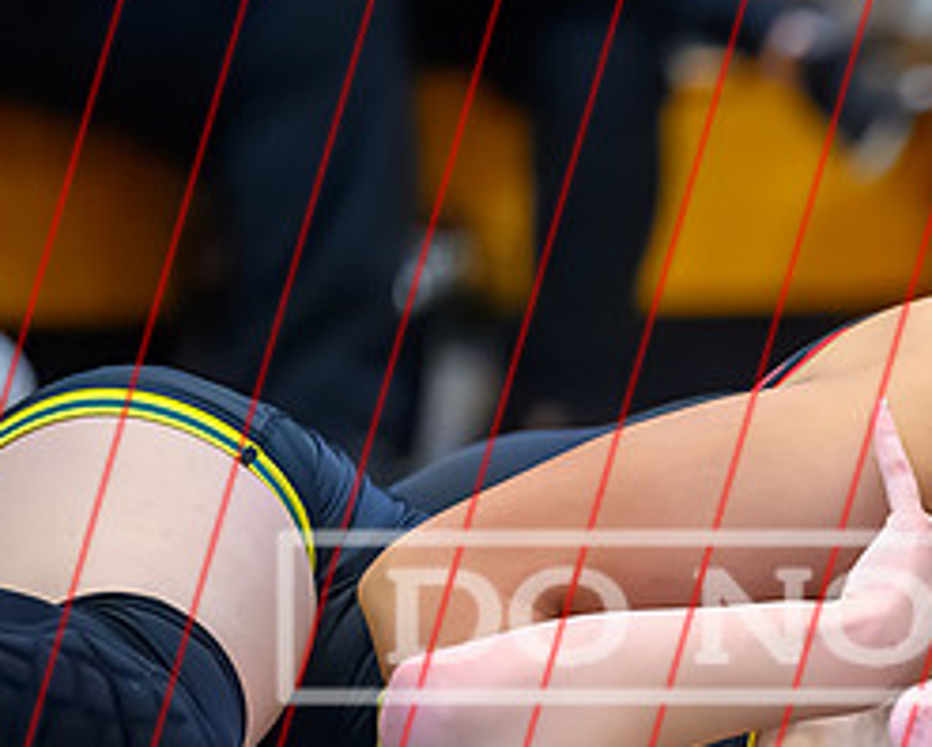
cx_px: 1288
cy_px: 697
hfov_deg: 4.1
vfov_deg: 3.3
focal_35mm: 472
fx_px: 13030
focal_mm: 165
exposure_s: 1/500
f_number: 2.8
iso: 8000
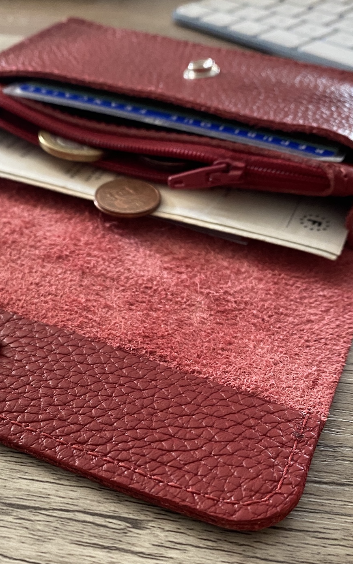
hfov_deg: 32.4
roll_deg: -2.1
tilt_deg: -41.5
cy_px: 368
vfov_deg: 49.6
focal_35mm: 39
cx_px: 107
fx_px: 600
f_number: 1.8
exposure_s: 1/60
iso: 400
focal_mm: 4.25
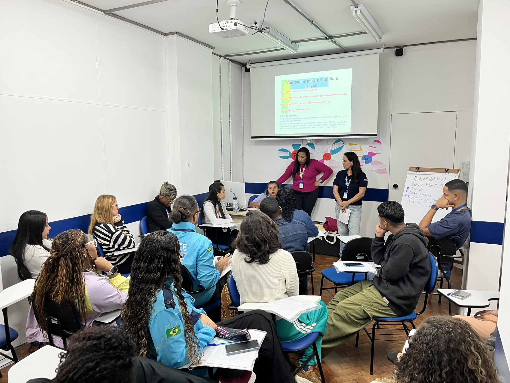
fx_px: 383
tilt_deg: -7.3
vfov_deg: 53.1
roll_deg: +0.5
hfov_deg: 67.3
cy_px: 192
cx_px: 255
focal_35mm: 26
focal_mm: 5.1
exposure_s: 1/60
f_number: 1.6
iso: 80
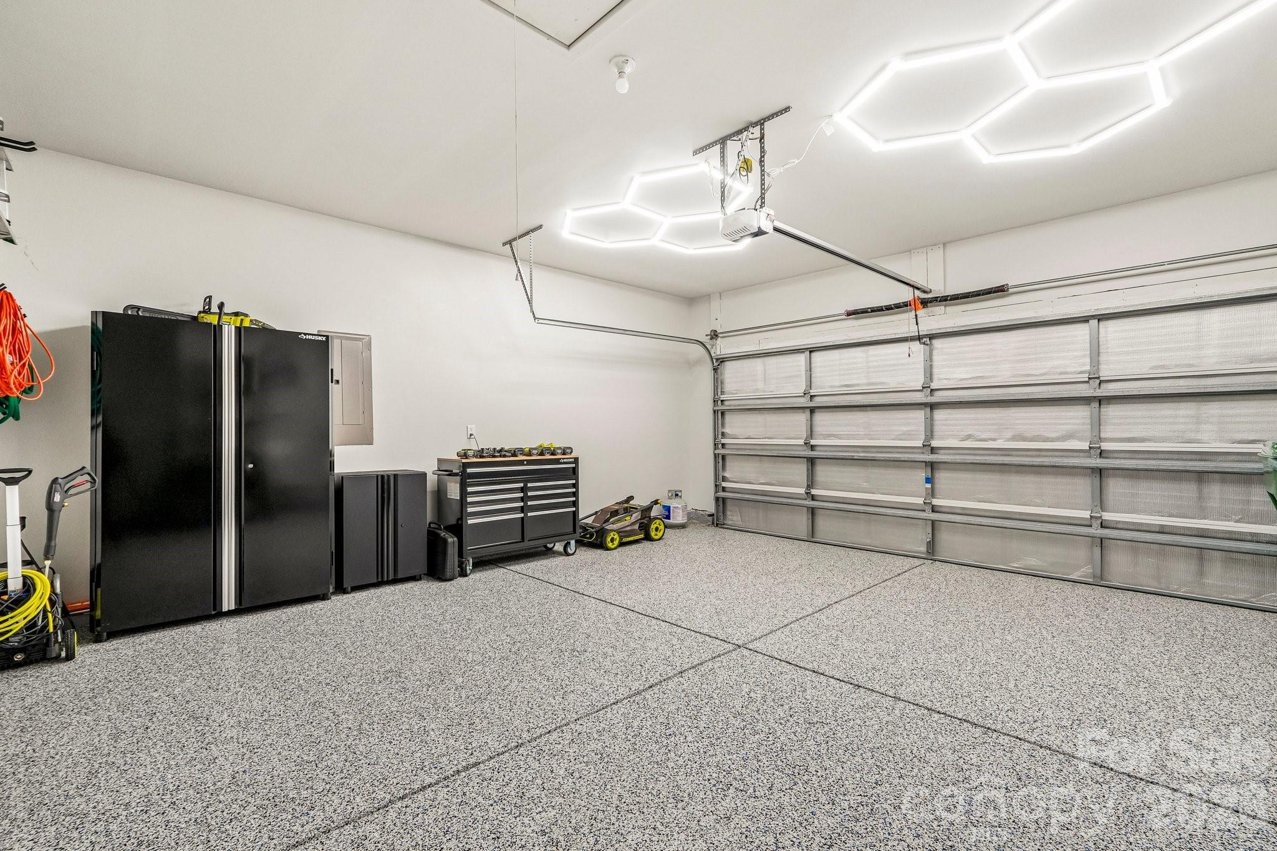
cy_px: 426
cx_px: 638
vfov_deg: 77.3
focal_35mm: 15
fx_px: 532
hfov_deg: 100.4
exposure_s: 1/15
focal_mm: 10
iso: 400
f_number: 8
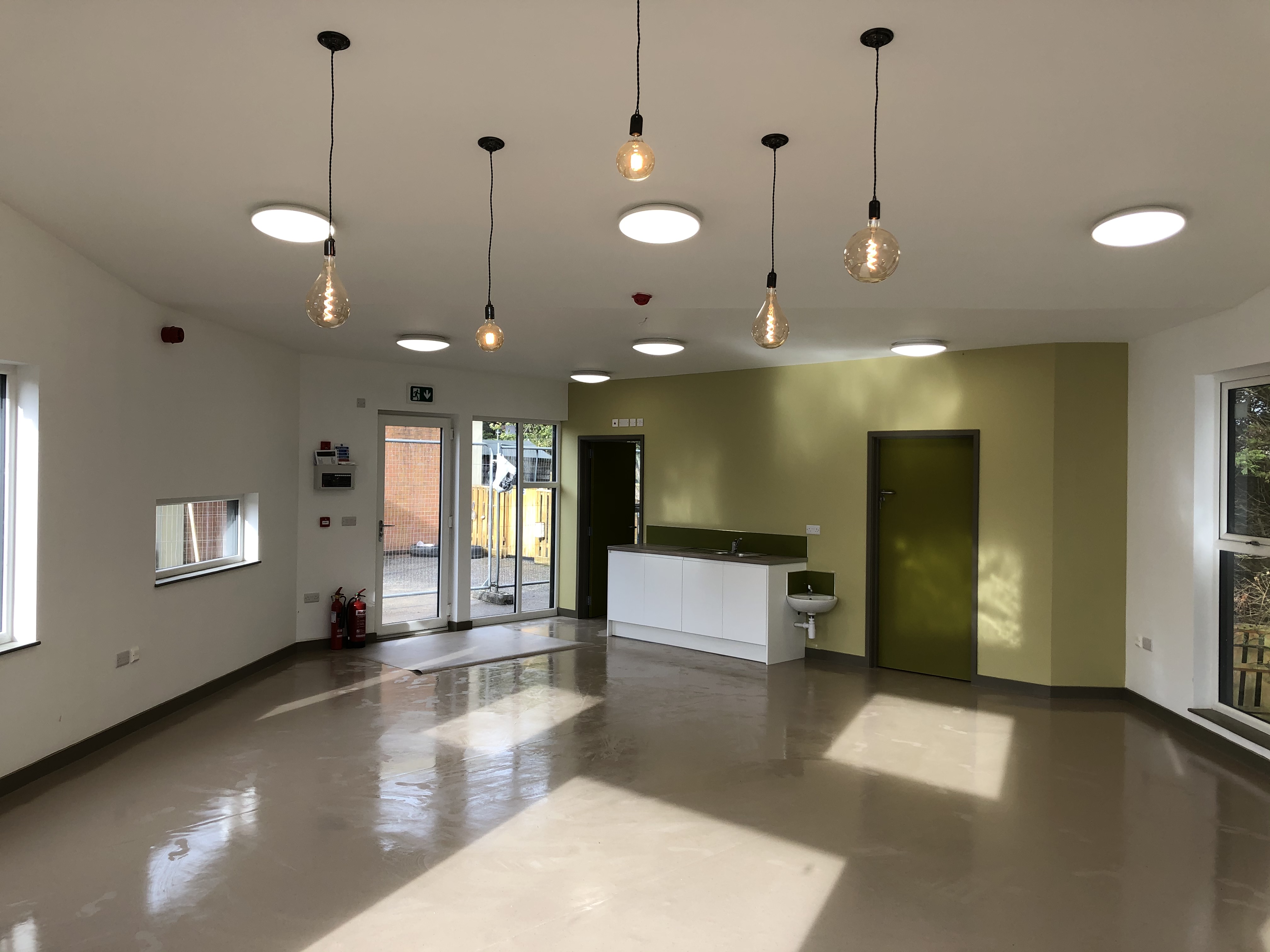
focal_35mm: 28
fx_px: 1027
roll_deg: -0.9
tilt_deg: -0.1
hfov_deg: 63.4
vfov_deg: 49.7
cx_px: 635
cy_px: 476
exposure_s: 1/137
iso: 20
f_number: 1.8
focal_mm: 3.99
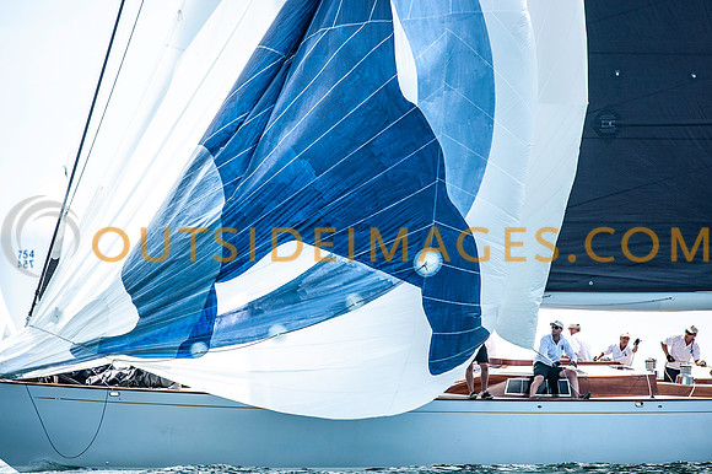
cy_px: 237
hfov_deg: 6.9
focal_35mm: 300
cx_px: 356
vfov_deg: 4.6
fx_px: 5930
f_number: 5
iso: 250
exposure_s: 1/1000
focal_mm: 300
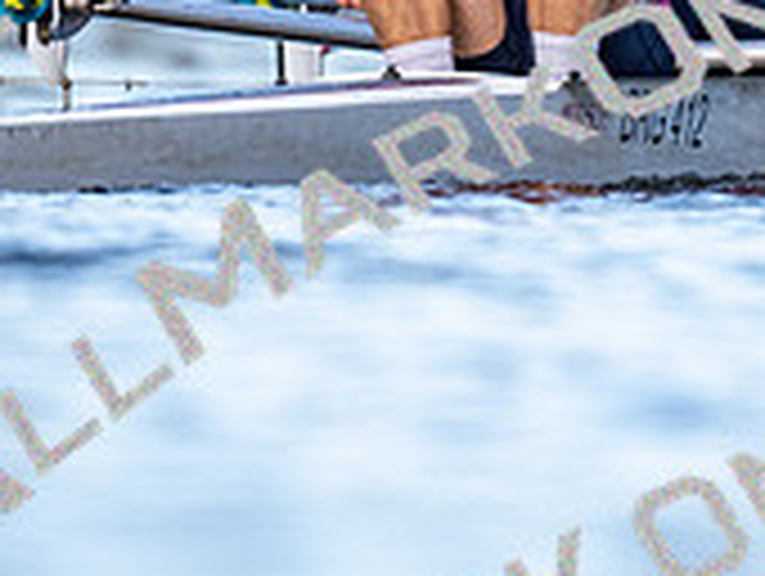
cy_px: -106
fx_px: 43443
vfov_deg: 0.8
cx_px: 765
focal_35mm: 1963
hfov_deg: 1.0
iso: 1600
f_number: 4
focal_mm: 600
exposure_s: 1/2500
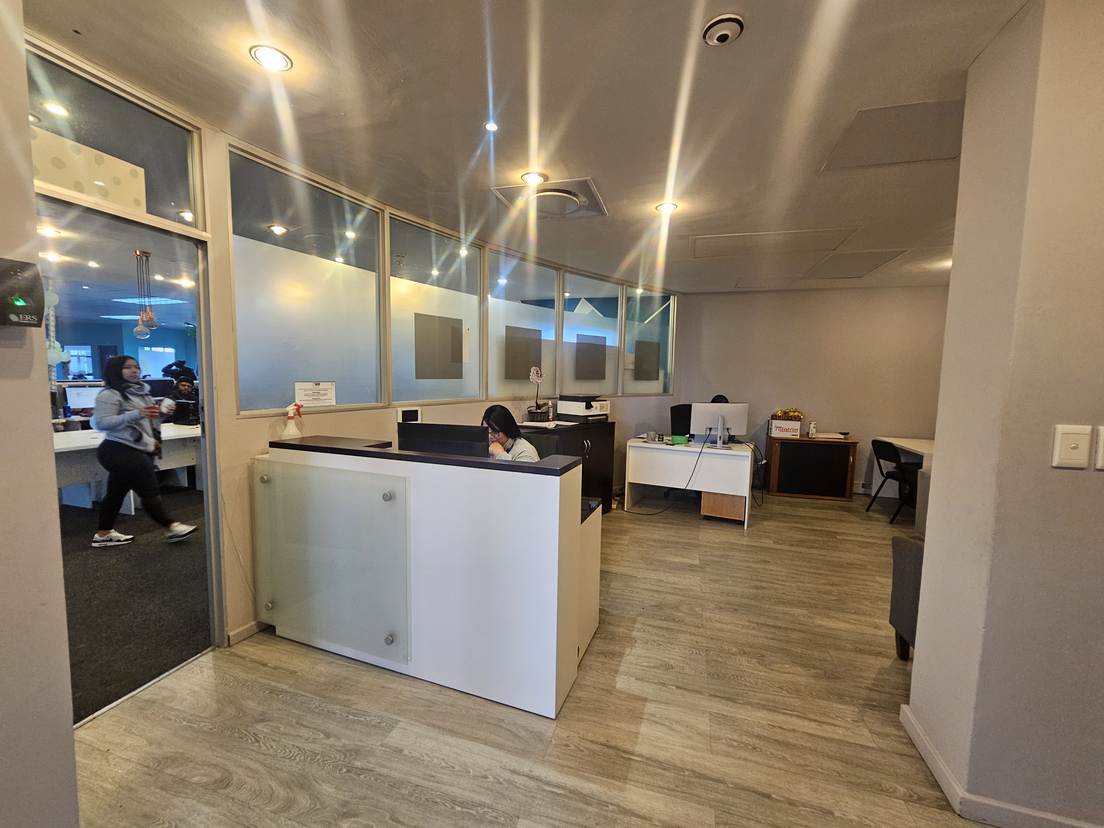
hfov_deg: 106.2
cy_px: 414
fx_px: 415
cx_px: 552
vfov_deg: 89.9
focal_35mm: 13
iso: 250
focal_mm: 2.2
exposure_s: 1/50
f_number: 2.2
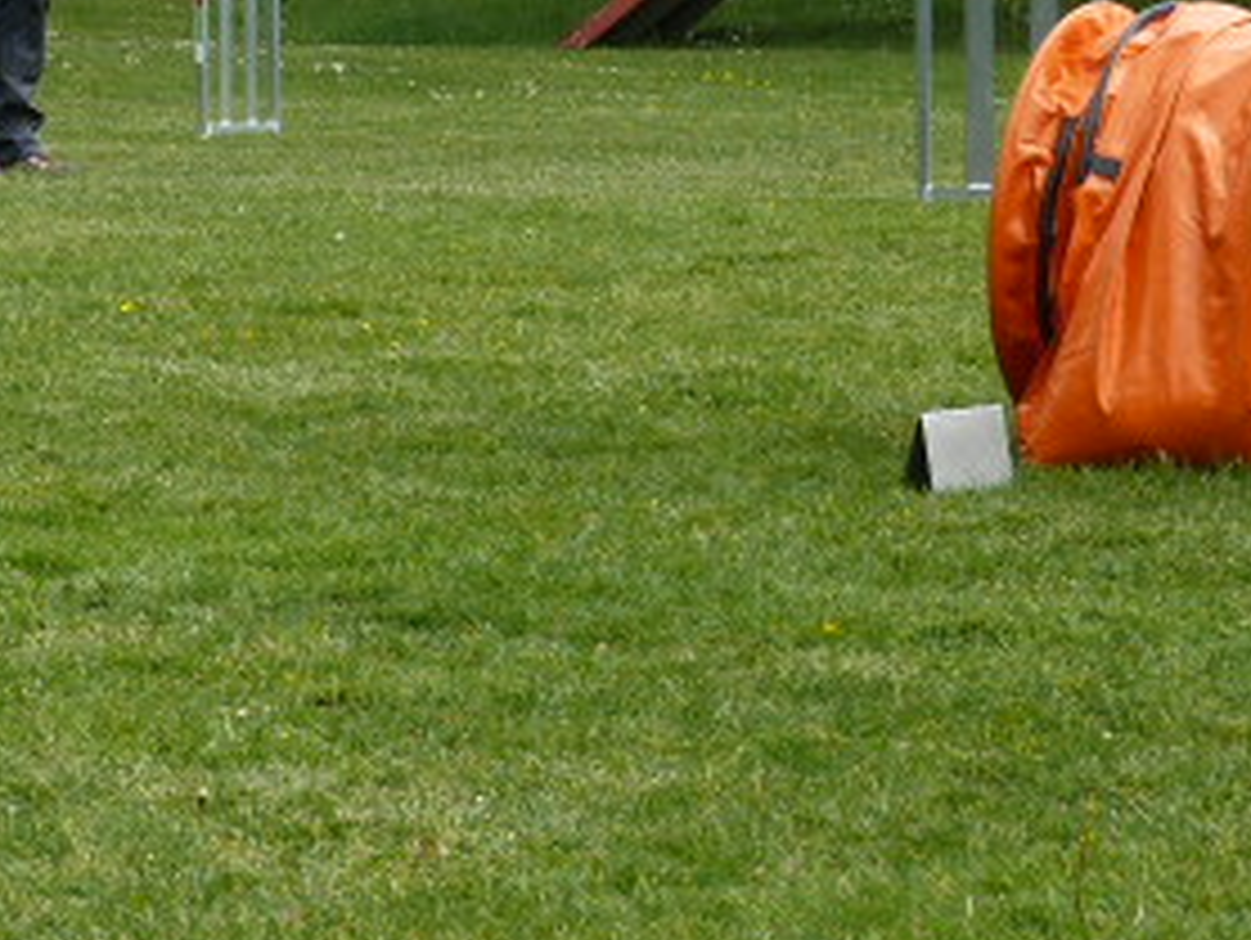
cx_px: 122
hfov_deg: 8.0
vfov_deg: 6.0
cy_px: 103
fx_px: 8898
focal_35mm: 246
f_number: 4
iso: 80
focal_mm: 19.3
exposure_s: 1/250
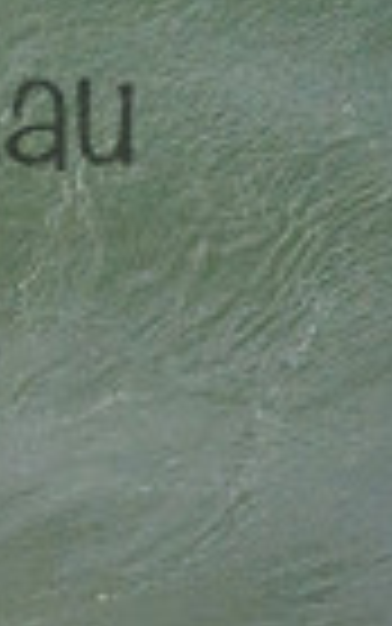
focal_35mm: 3406
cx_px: -342
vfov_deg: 0.6
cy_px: 61
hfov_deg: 0.4
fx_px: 58159
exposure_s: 1/2000
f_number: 11
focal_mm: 800
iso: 3600
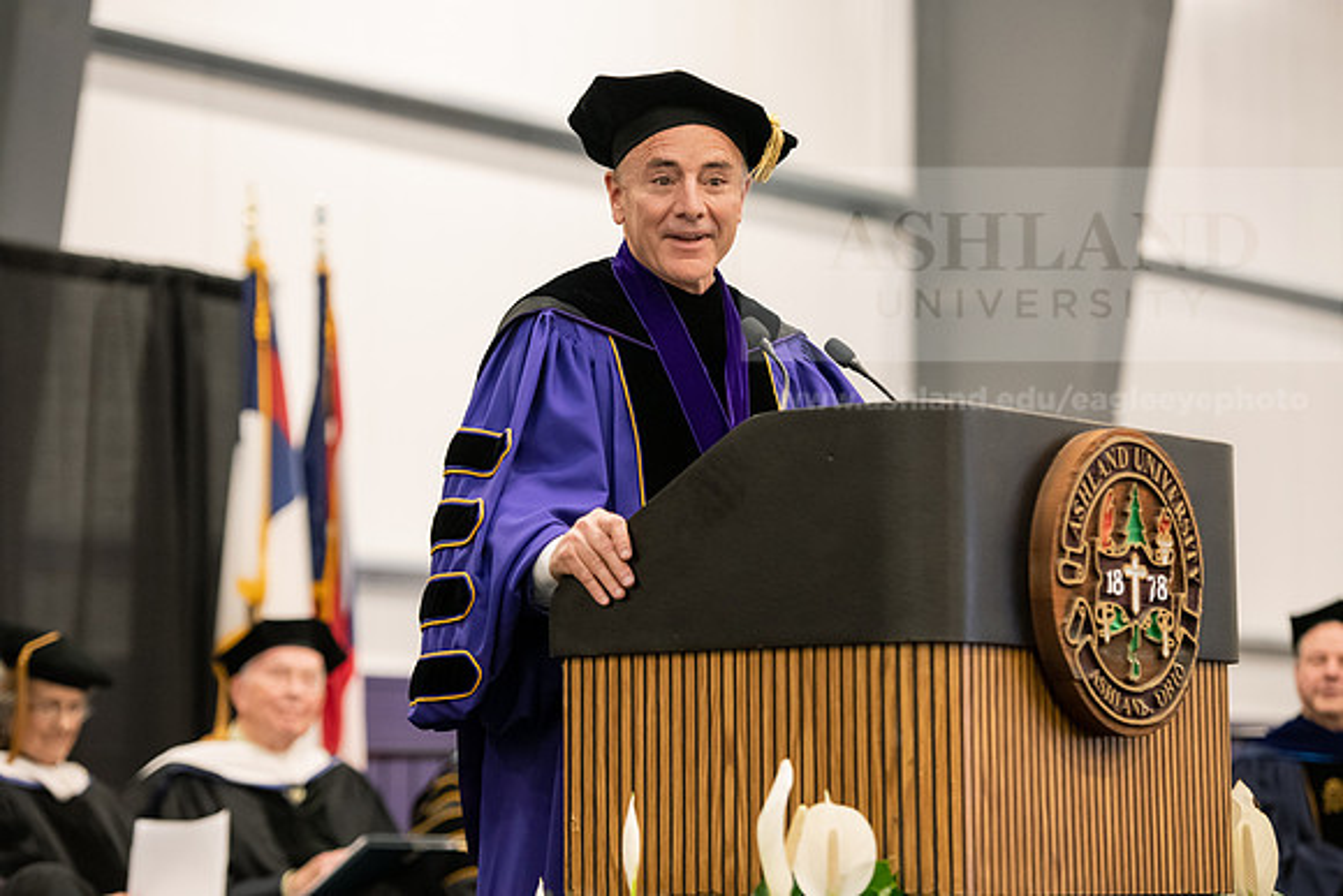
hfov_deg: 17.1
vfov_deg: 11.4
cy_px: 448
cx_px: 672
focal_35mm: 120
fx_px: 4478
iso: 3200
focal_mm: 120
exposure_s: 1/200
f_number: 3.5
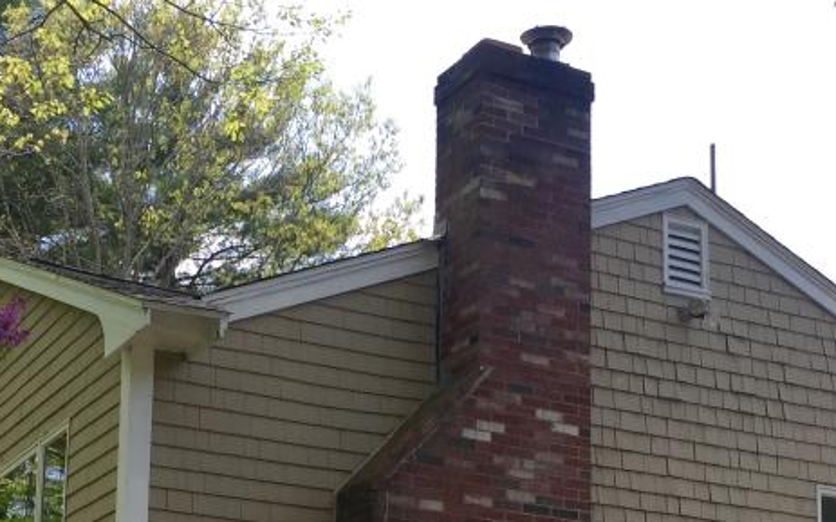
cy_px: 605
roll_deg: -1.1
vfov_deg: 18.3
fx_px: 1549
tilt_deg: +9.0
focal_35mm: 68
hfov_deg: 30.0
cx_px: 278
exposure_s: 1/824
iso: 32
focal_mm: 4.15
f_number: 2.2
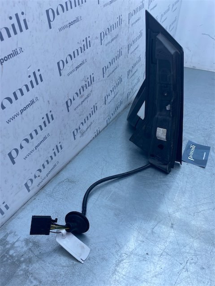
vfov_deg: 67.3
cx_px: 108
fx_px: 215
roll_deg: -3.5
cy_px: 143
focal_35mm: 26
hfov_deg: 53.1
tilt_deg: -34.4
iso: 32
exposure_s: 1/1072
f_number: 1.8
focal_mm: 4.25
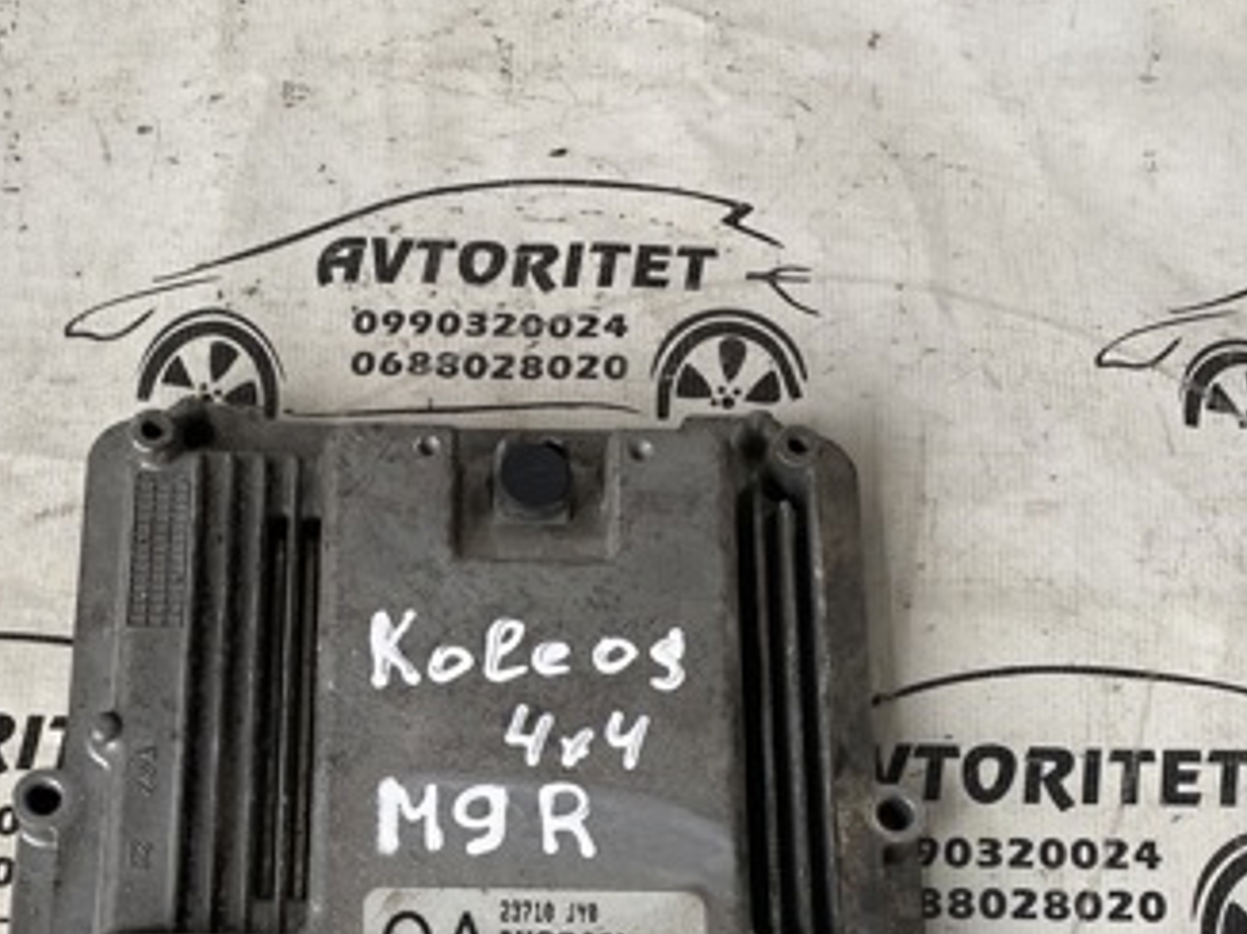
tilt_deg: -72.0
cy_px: 829
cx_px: 463
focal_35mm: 51
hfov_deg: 37.3
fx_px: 1836
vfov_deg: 27.6
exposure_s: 1/121
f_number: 1.8
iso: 80
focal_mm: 4.25
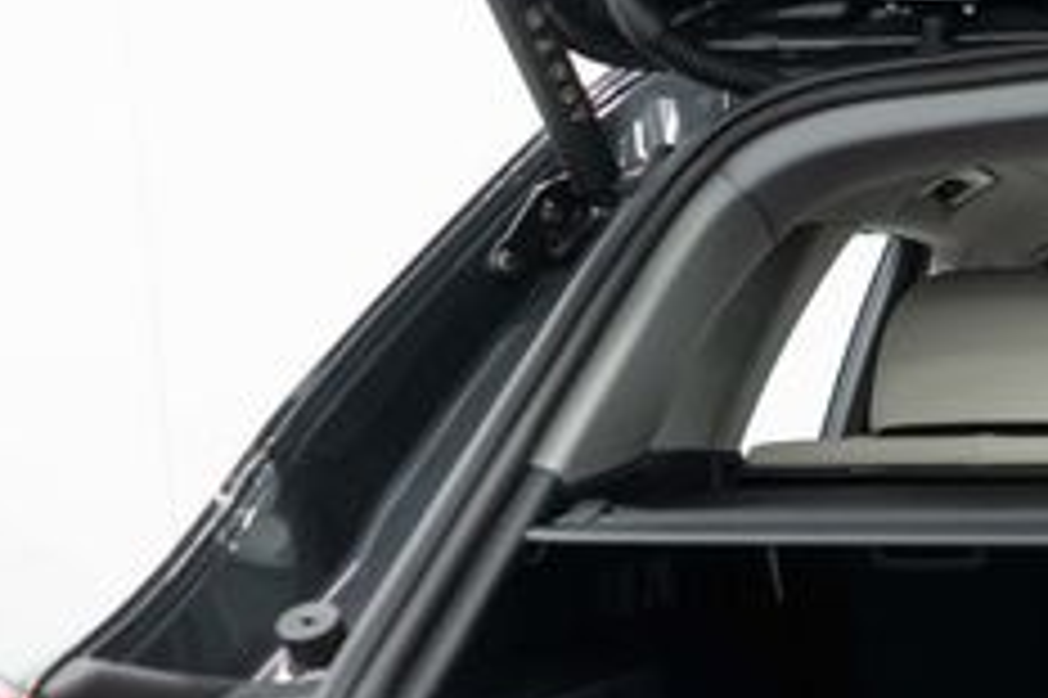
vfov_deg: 16.9
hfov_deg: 22.9
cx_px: 1426
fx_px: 2240
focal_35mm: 77
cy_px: 849
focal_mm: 28
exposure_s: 1/50
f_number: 3.2
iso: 640
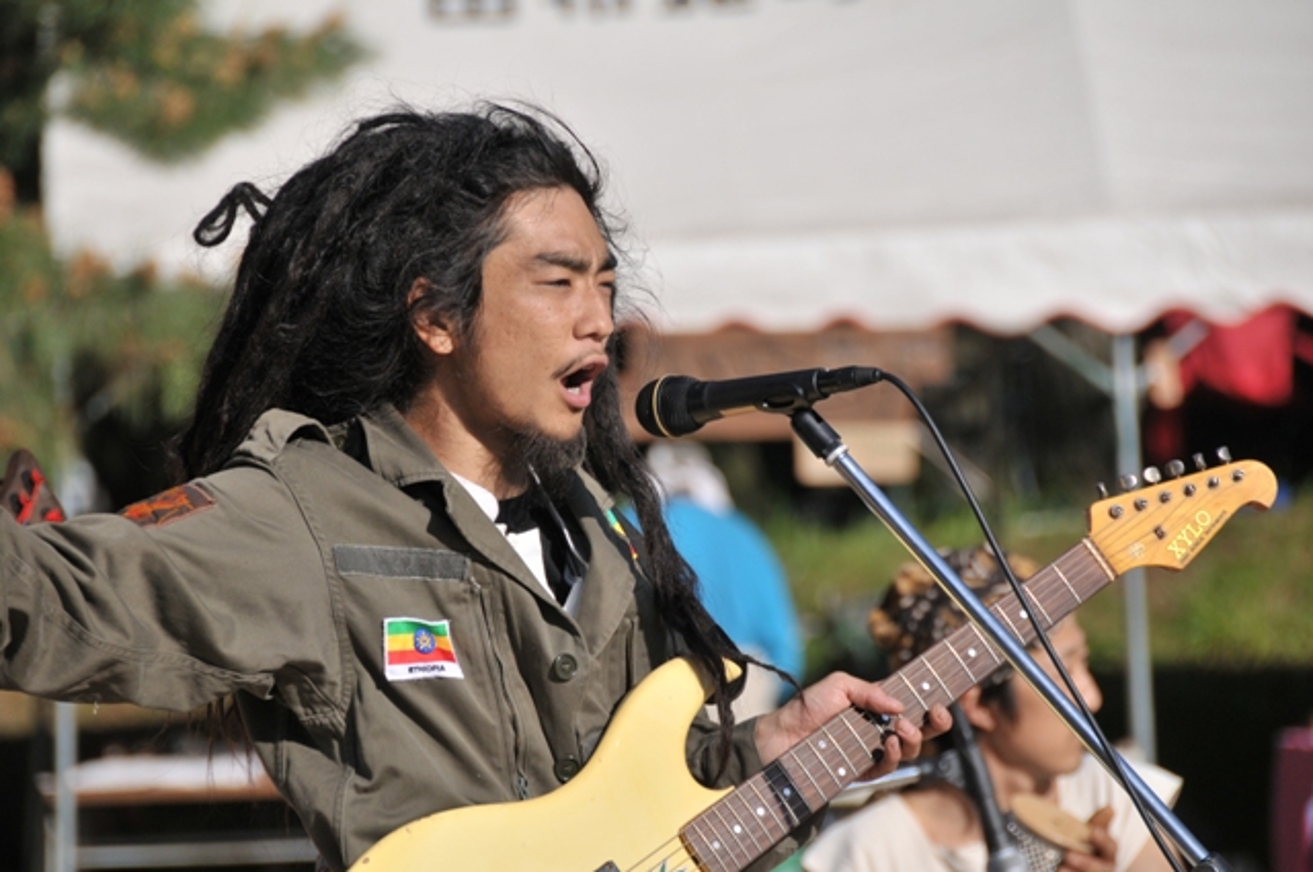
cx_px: 656
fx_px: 10928
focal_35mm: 300
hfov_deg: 6.9
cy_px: 436
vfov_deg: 4.6
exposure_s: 1/2000
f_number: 5.6
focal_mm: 200
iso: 320
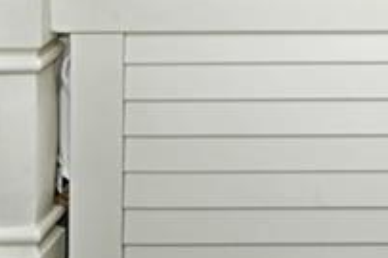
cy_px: -320
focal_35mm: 106
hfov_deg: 17.7
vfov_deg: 11.2
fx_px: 1141
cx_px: 545
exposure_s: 1/60
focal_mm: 14
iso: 800
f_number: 4.8
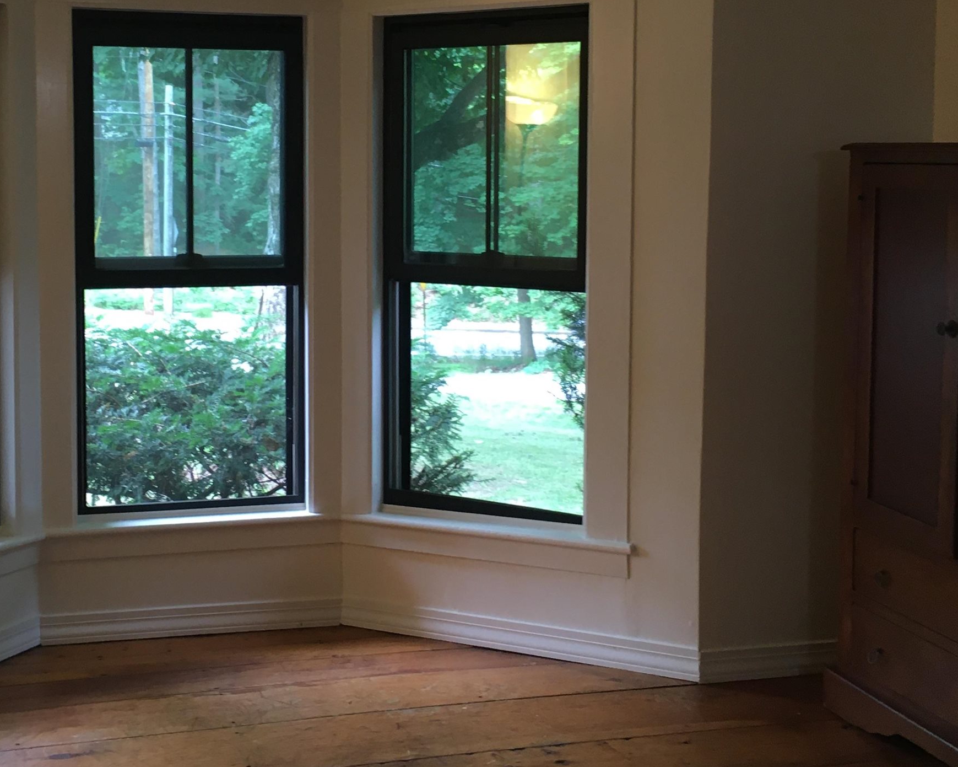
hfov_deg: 37.1
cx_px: 350
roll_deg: -1.2
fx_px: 1418
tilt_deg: -2.7
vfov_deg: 30.0
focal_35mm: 50
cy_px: 256
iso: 64
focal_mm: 4.15
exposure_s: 1/30
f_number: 2.2
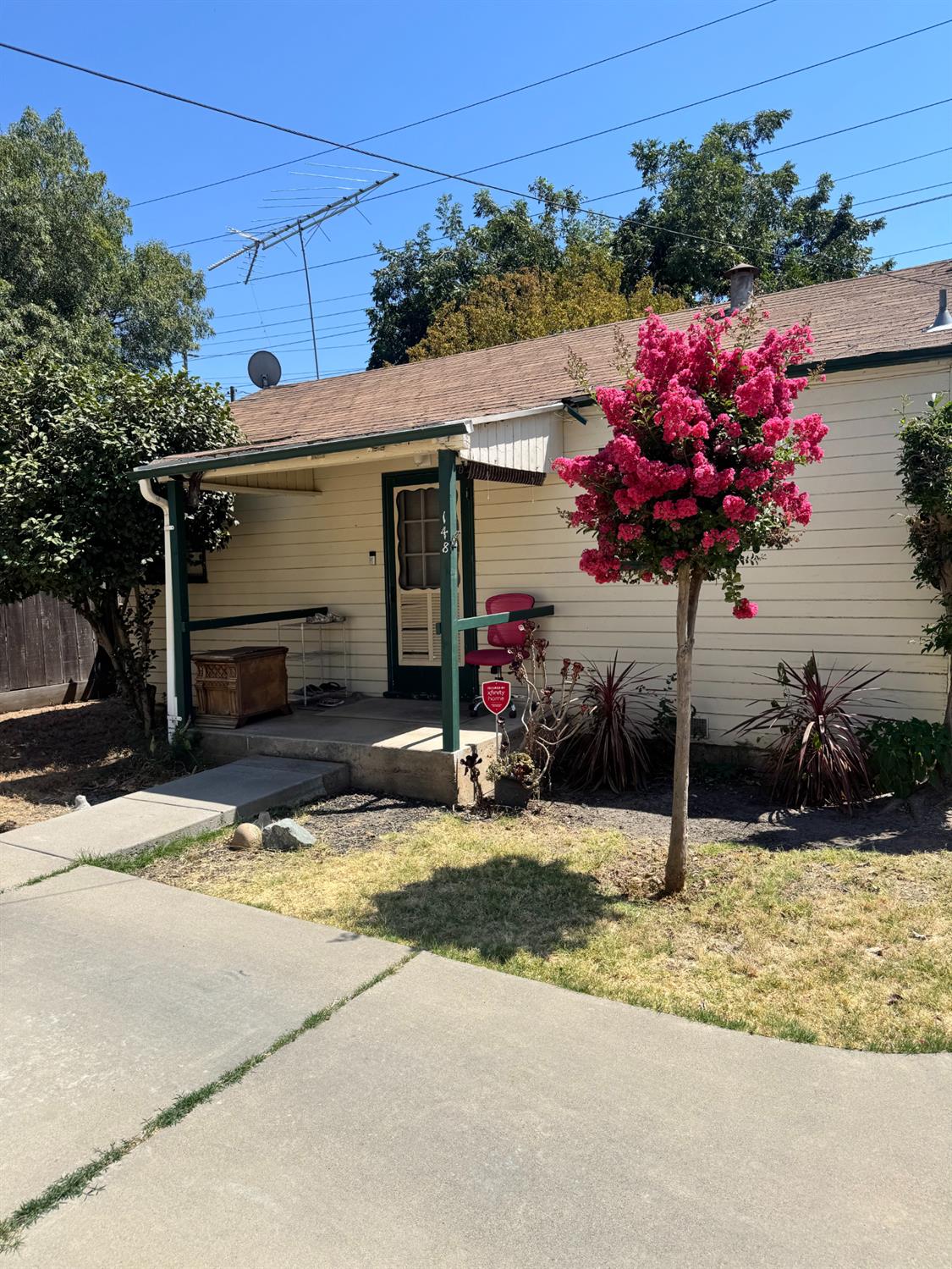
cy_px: 634
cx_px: 476
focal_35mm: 24
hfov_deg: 56.8
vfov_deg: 71.6
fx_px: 880
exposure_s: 1/4310
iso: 80
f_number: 1.78
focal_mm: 6.76
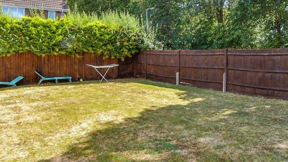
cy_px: 56
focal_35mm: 31
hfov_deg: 62.3
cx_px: 167
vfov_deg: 37.4
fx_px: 237
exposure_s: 1/160
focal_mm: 10
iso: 160
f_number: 8
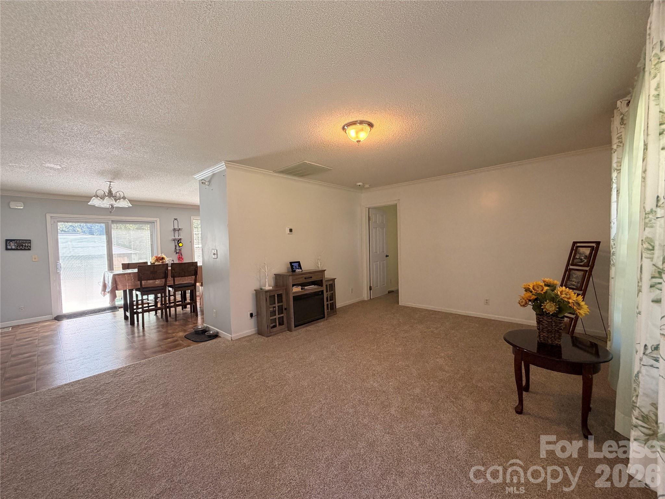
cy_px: 250
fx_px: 269
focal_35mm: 14
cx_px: 332
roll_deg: +1.7
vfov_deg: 85.7
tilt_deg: -2.6
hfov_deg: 102.1
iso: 250
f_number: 2.2
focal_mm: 2.22
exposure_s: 1/121
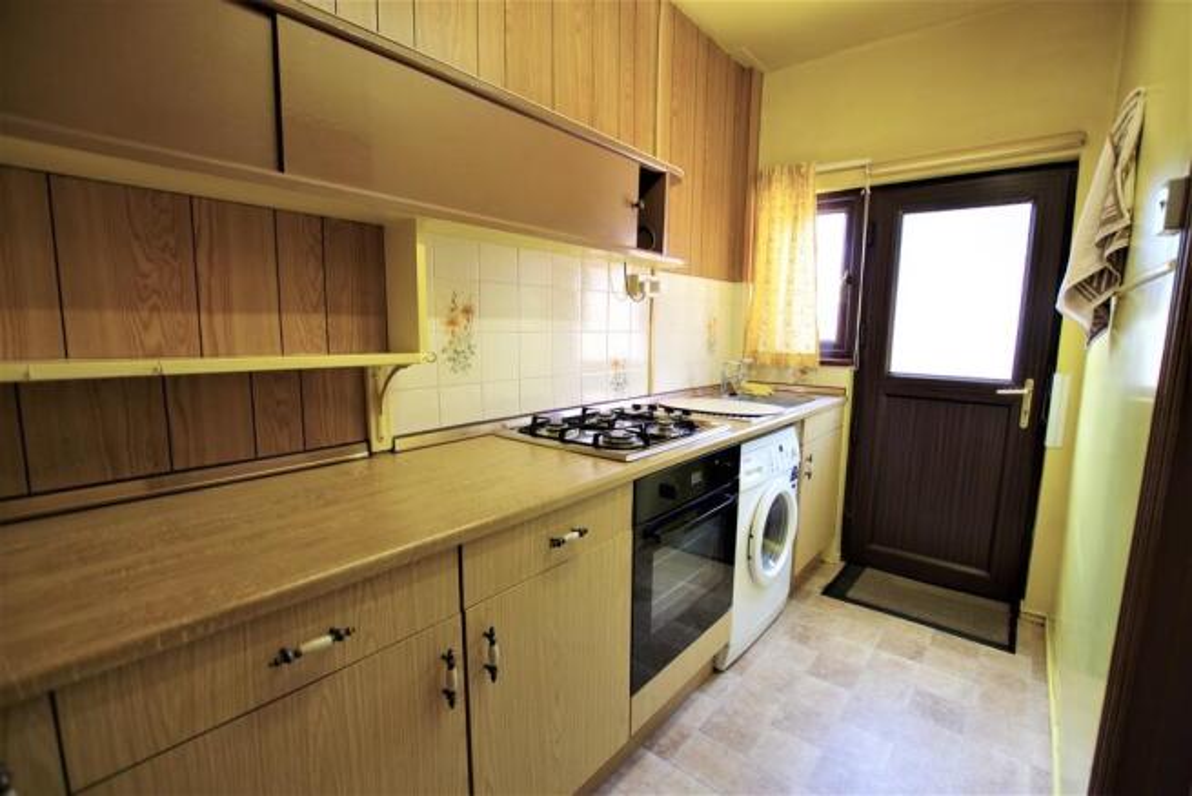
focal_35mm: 15
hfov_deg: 100.4
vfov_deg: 77.4
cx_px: 596
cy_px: 398
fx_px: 497
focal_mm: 10
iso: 400
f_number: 3.5
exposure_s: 1/25
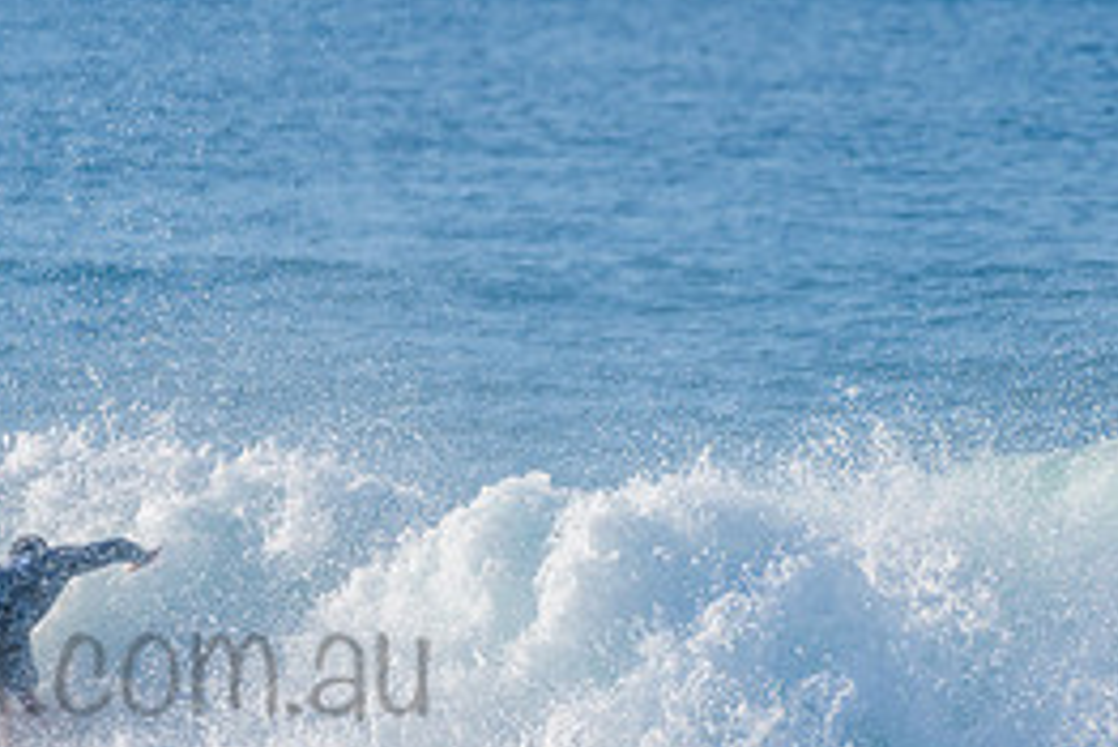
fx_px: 34396
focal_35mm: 1107
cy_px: 617
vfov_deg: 1.2
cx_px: -21
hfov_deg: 1.9
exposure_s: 1/2000
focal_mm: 500
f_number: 5.6
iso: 220
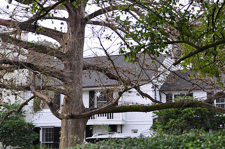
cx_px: 82
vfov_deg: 17.9
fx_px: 474
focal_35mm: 76
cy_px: 96
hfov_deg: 26.6
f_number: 5.6
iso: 200
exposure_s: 1/30
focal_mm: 38
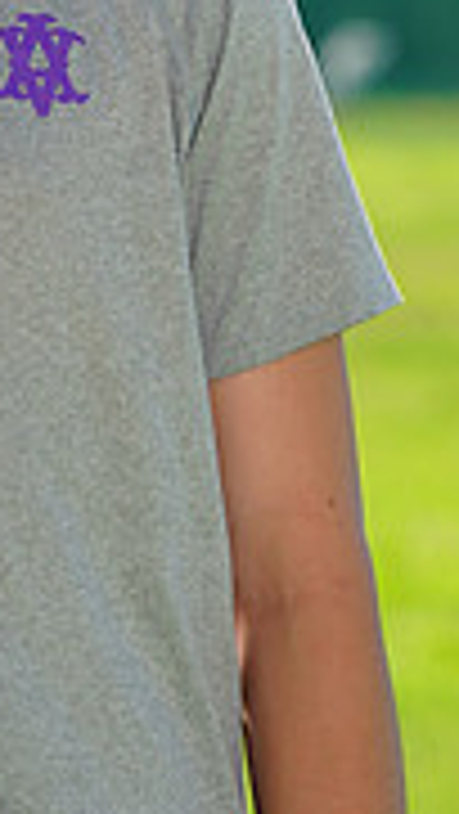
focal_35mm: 978
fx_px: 21132
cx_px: 14
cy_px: -369
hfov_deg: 1.2
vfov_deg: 2.2
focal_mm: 291
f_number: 11
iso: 200
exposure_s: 1/200
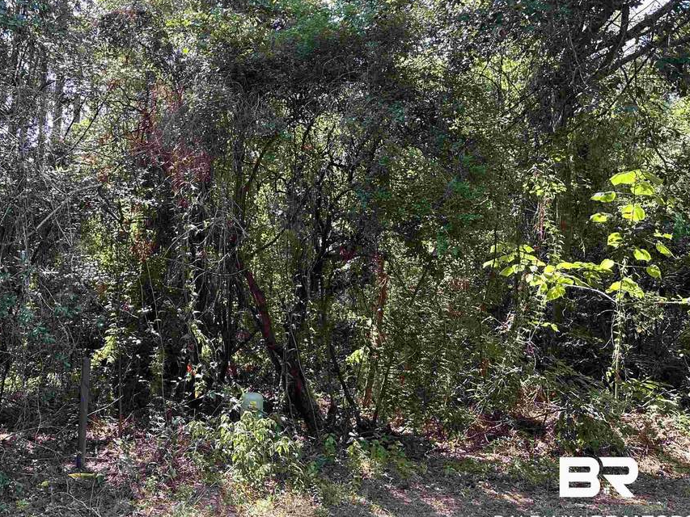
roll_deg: -2.5
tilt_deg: +9.9
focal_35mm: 36
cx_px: 210
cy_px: 182
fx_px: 718
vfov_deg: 39.3
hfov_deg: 50.1
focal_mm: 6.86
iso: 80
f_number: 1.78
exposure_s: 1/161
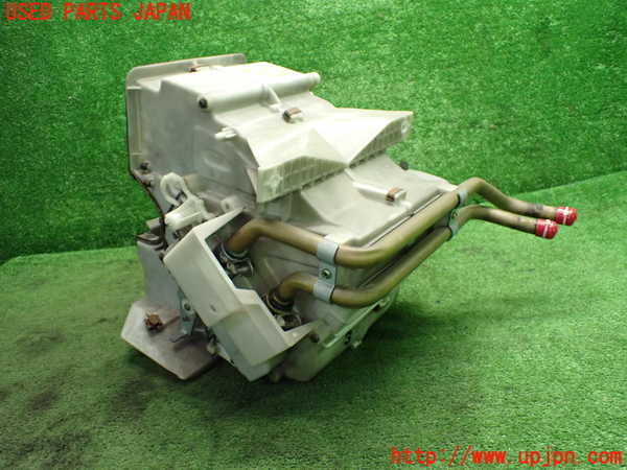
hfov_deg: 60.0
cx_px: 314
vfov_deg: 46.8
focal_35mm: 30
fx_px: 543
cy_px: 235
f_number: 2.3
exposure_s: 1/100
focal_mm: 5.4
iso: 800
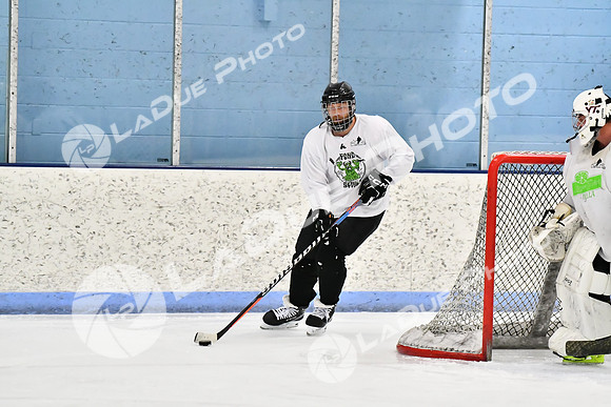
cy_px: 204
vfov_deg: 7.0
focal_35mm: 195
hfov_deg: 10.5
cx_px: 306
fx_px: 3310
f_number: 3.2
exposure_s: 1/1250
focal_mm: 130
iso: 6400
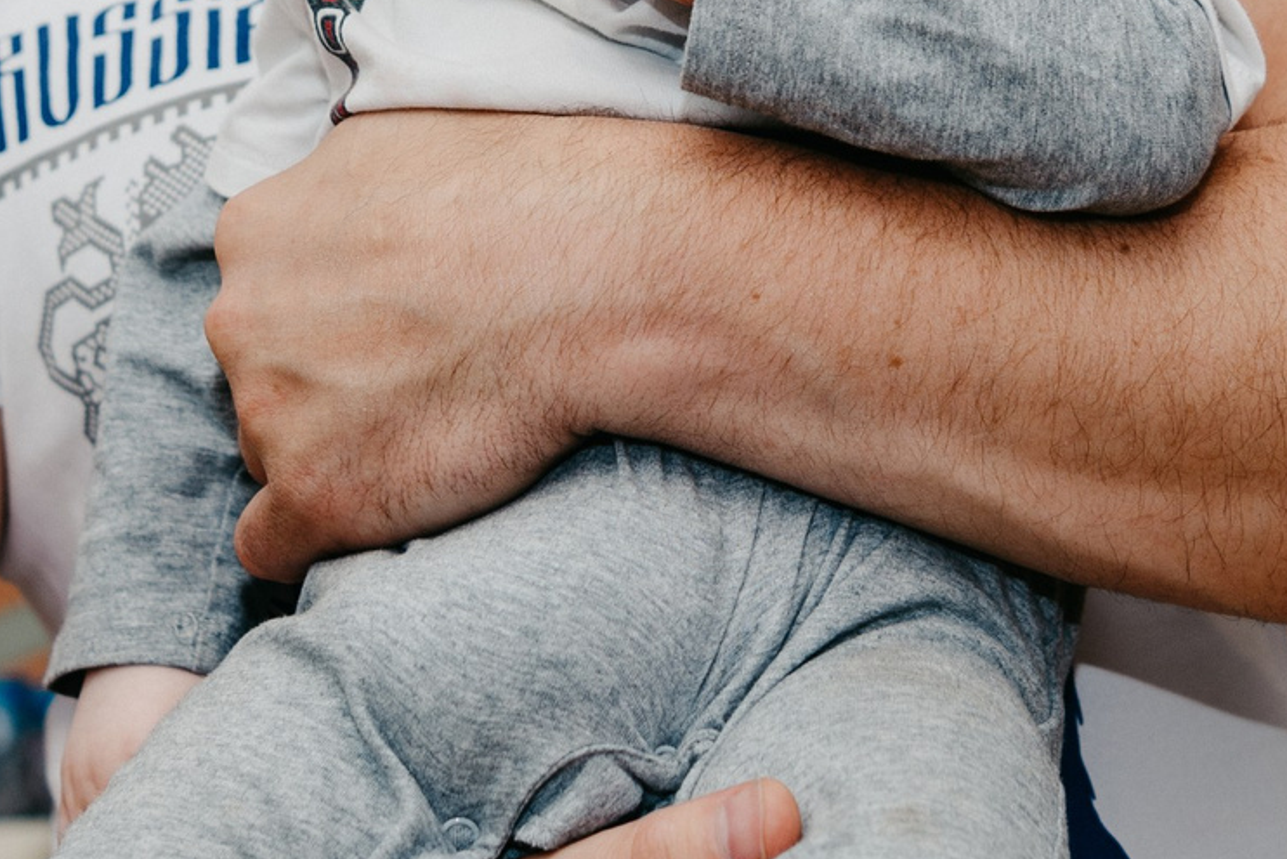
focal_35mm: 107
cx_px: 772
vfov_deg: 12.4
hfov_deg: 19.1
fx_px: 3826
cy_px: -225
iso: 160
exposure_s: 1/160
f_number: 3.2
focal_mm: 31
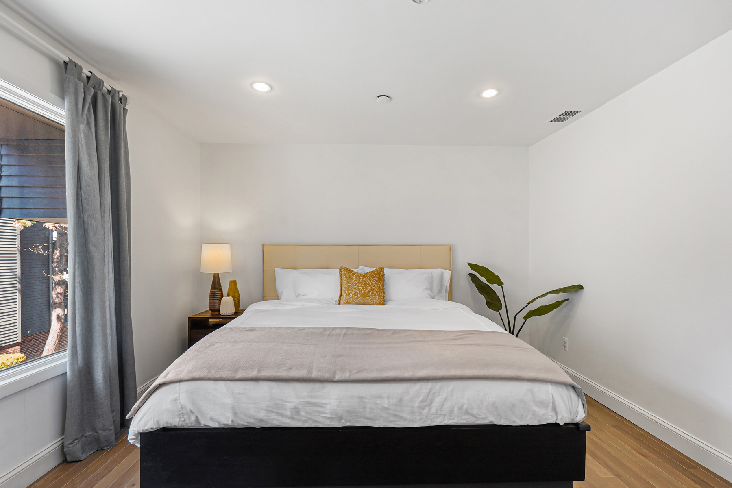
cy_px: 244
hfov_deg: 100.4
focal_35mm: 15
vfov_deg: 77.3
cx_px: 366
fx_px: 305
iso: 100
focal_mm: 10
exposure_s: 1/1.25
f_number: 10
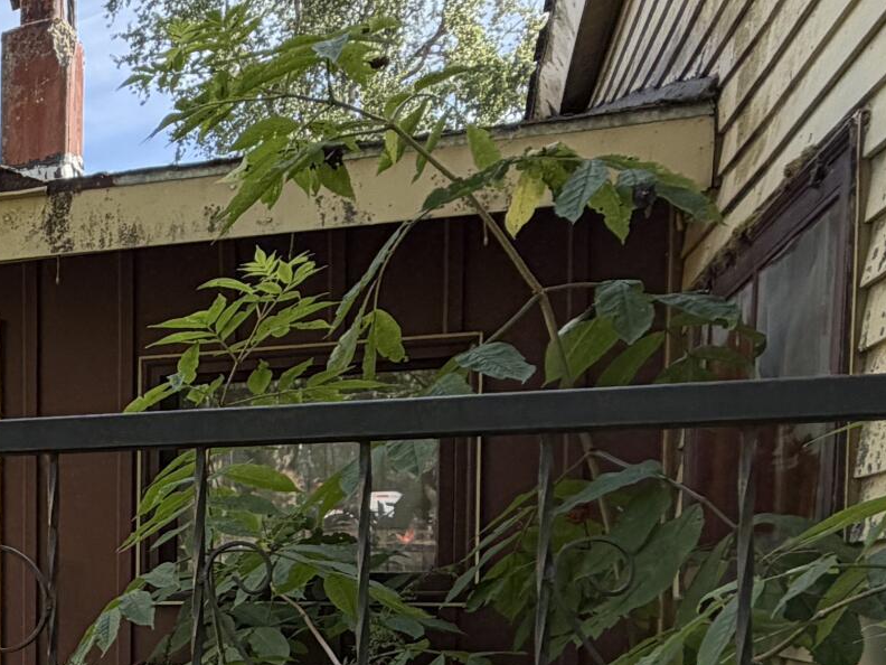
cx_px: -235
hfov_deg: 29.7
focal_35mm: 53
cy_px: 631
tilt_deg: -2.1
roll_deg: -0.2
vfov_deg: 26.4
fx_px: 1357
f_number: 2.2
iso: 40
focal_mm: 2.22
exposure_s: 1/644
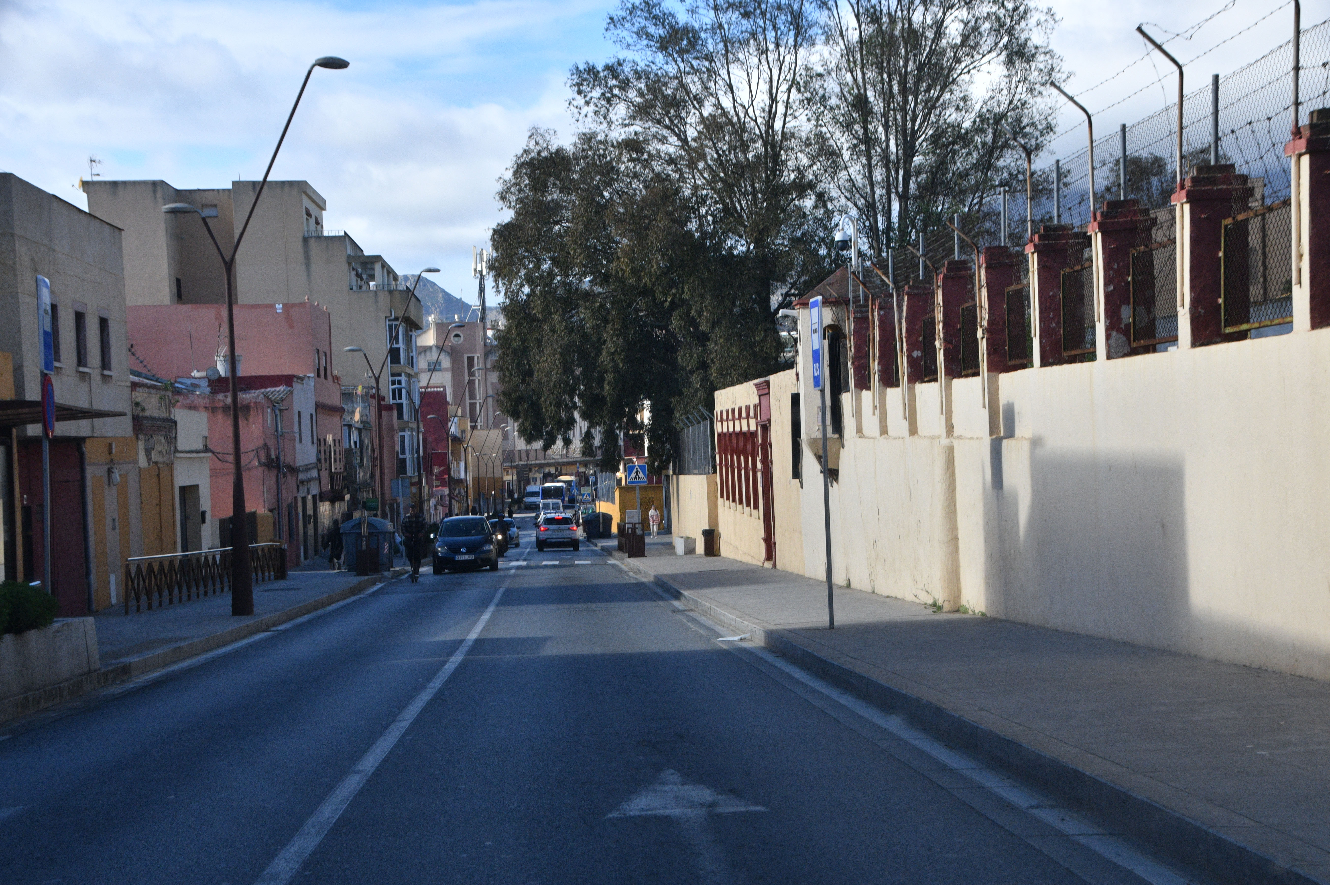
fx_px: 2437
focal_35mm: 66
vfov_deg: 20.6
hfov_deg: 30.5
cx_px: 665
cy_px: 442
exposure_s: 1/800
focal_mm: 44
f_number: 10
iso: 800
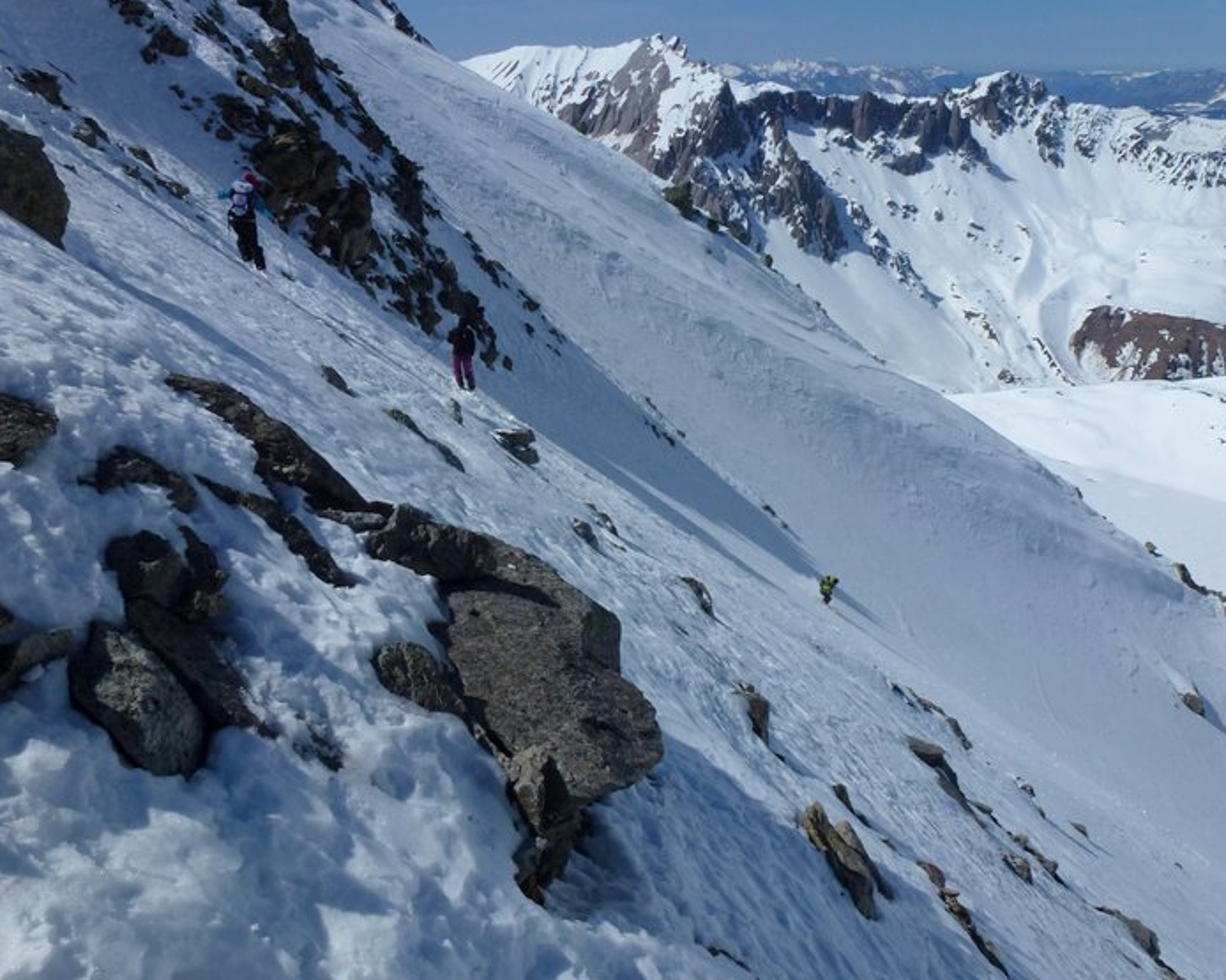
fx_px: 980
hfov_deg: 63.9
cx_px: 689
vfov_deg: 53.1
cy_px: 521
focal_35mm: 27
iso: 100
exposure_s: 1/2000
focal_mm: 4.3
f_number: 5
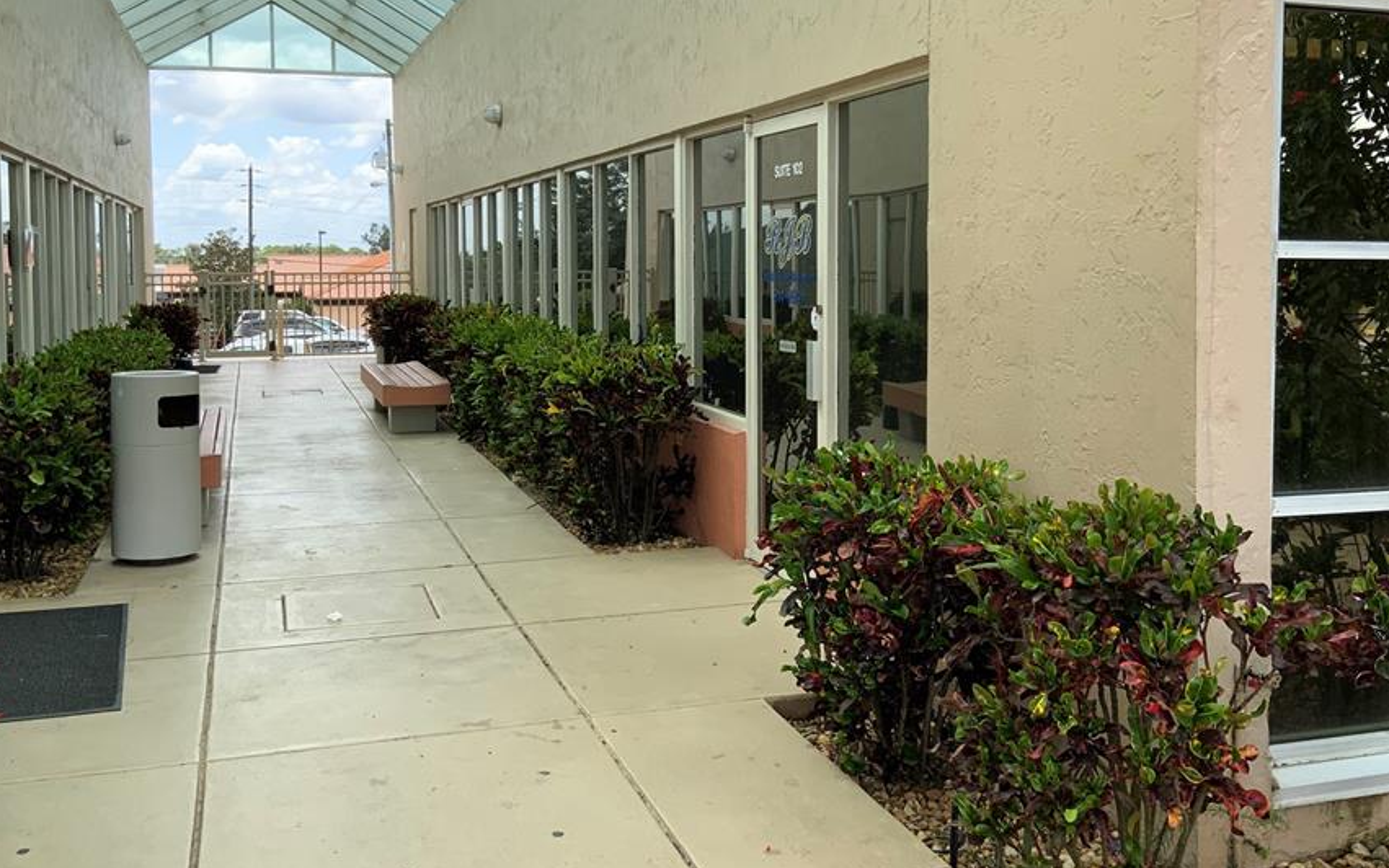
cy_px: 326
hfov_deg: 52.7
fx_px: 1401
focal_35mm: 37
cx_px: 695
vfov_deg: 34.3
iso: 16
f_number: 1.8
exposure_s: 1/627
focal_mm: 3
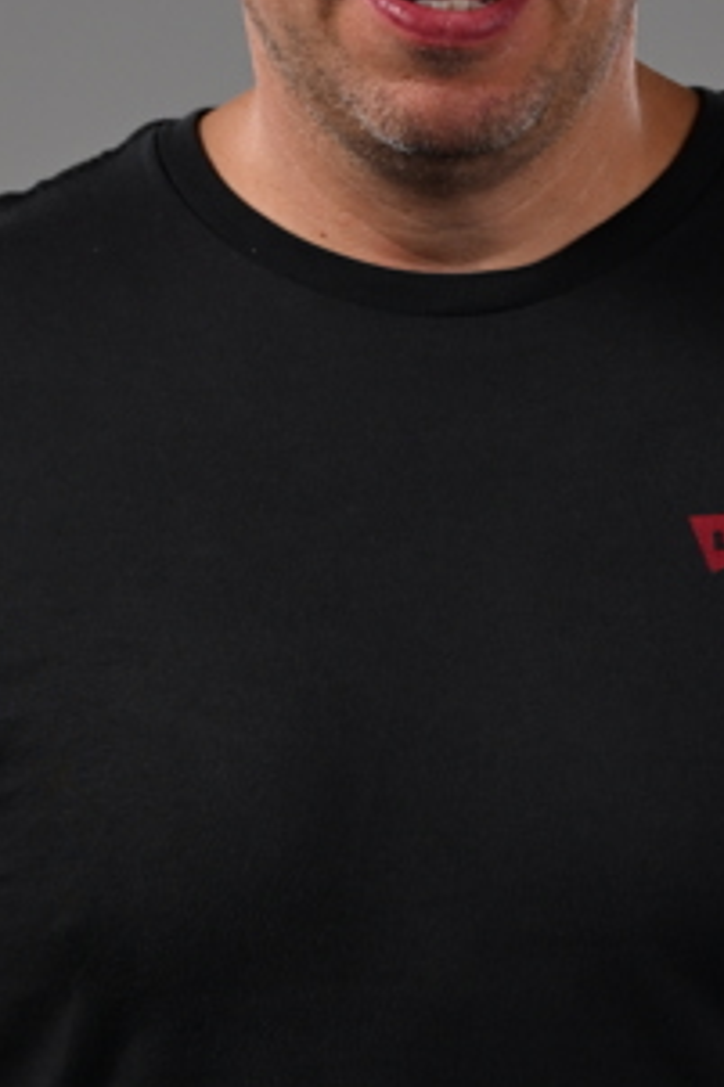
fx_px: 5285
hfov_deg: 7.8
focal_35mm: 175
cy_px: 923
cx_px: 522
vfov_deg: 11.7
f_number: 5
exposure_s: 1/250
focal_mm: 51
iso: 500
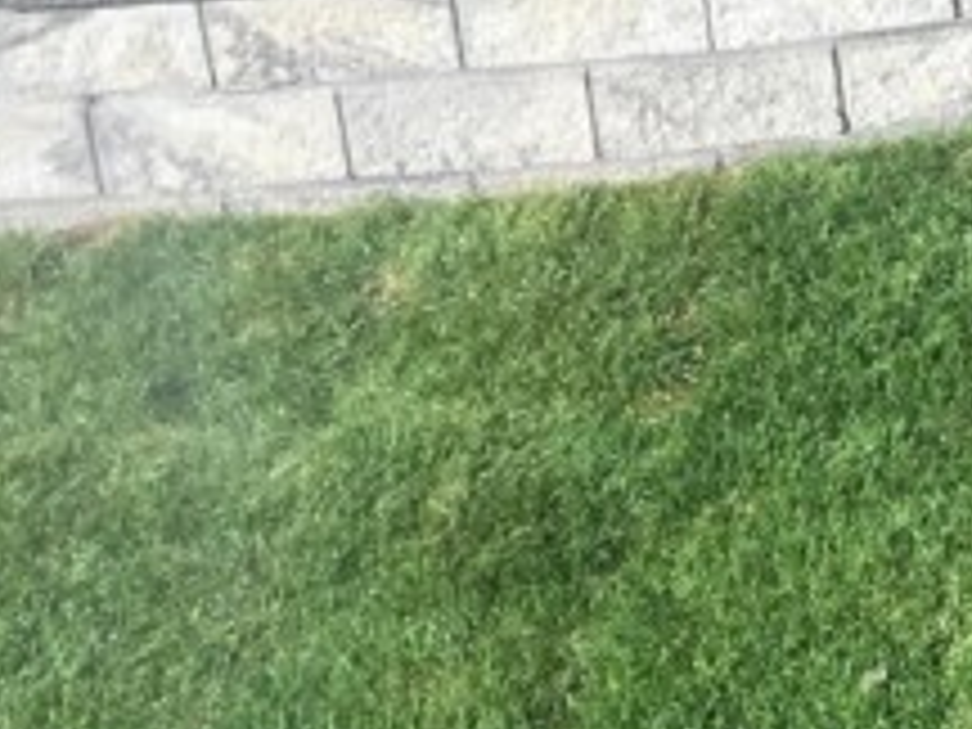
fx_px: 4521
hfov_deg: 11.1
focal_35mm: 161
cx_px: 1953
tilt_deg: -23.6
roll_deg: -0.1
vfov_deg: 8.9
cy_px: -500
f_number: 2.2
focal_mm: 4.15
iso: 25
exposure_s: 1/732
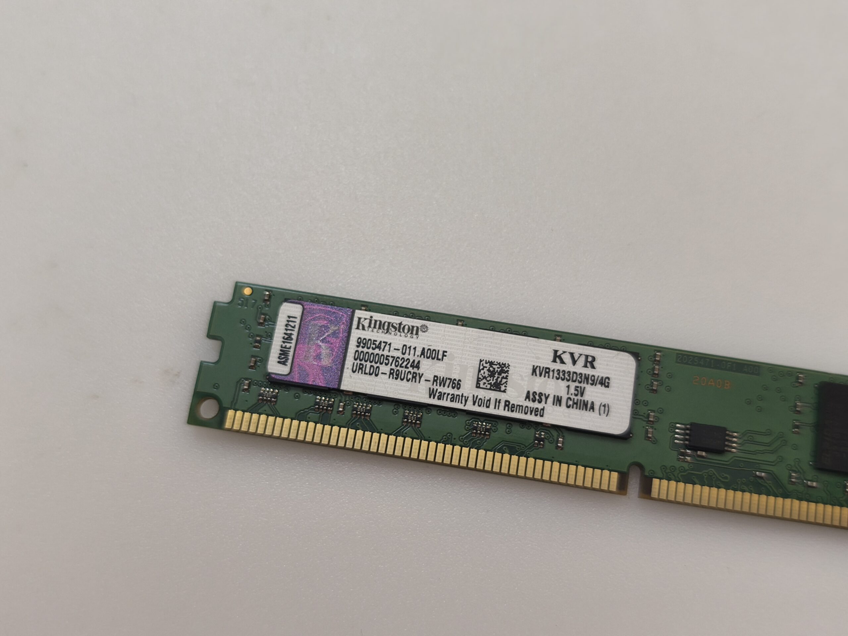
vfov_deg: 40.7
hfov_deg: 52.6
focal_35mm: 35
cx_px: 424
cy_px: 318
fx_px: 857
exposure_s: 1/50
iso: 320
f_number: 1.6
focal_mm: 6.57
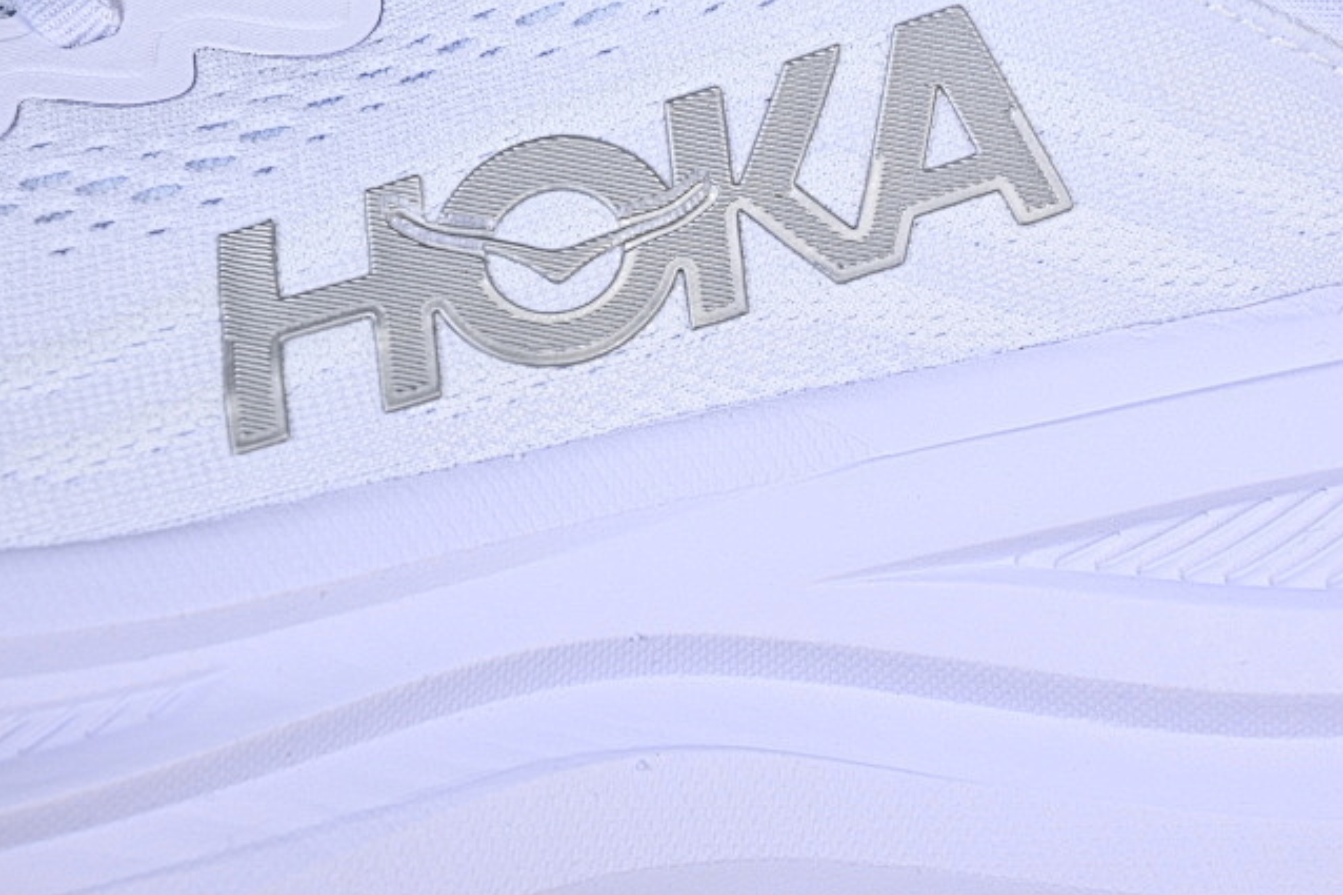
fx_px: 4736
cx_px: 764
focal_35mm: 127
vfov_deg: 10.8
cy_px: 316
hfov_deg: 16.1
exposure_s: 1/80
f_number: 7.1
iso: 160
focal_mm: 50
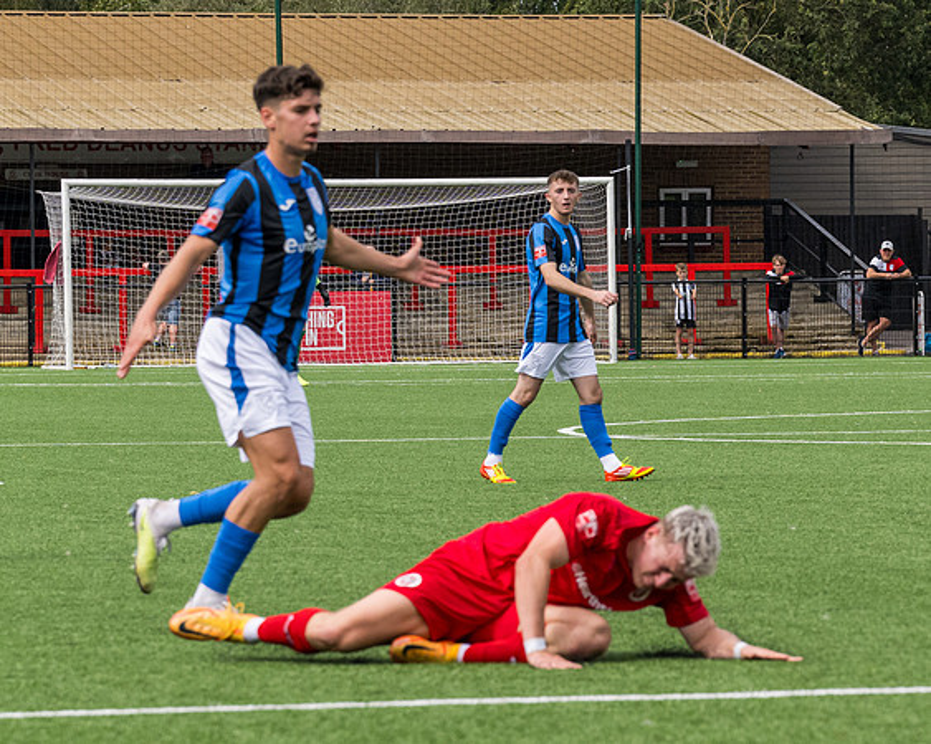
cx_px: 677
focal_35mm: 294
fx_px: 8093
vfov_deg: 5.3
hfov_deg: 6.6
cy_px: 565
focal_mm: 125
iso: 800
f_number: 6.3
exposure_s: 1/2500
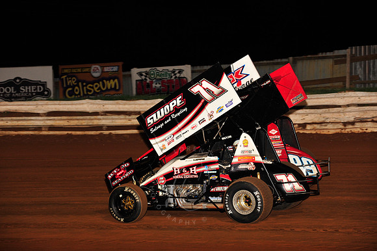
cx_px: 188
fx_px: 1308
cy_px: 126
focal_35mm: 125
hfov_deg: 16.4
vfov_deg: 11.0
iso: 1000
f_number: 6.3
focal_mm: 125
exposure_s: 1/320
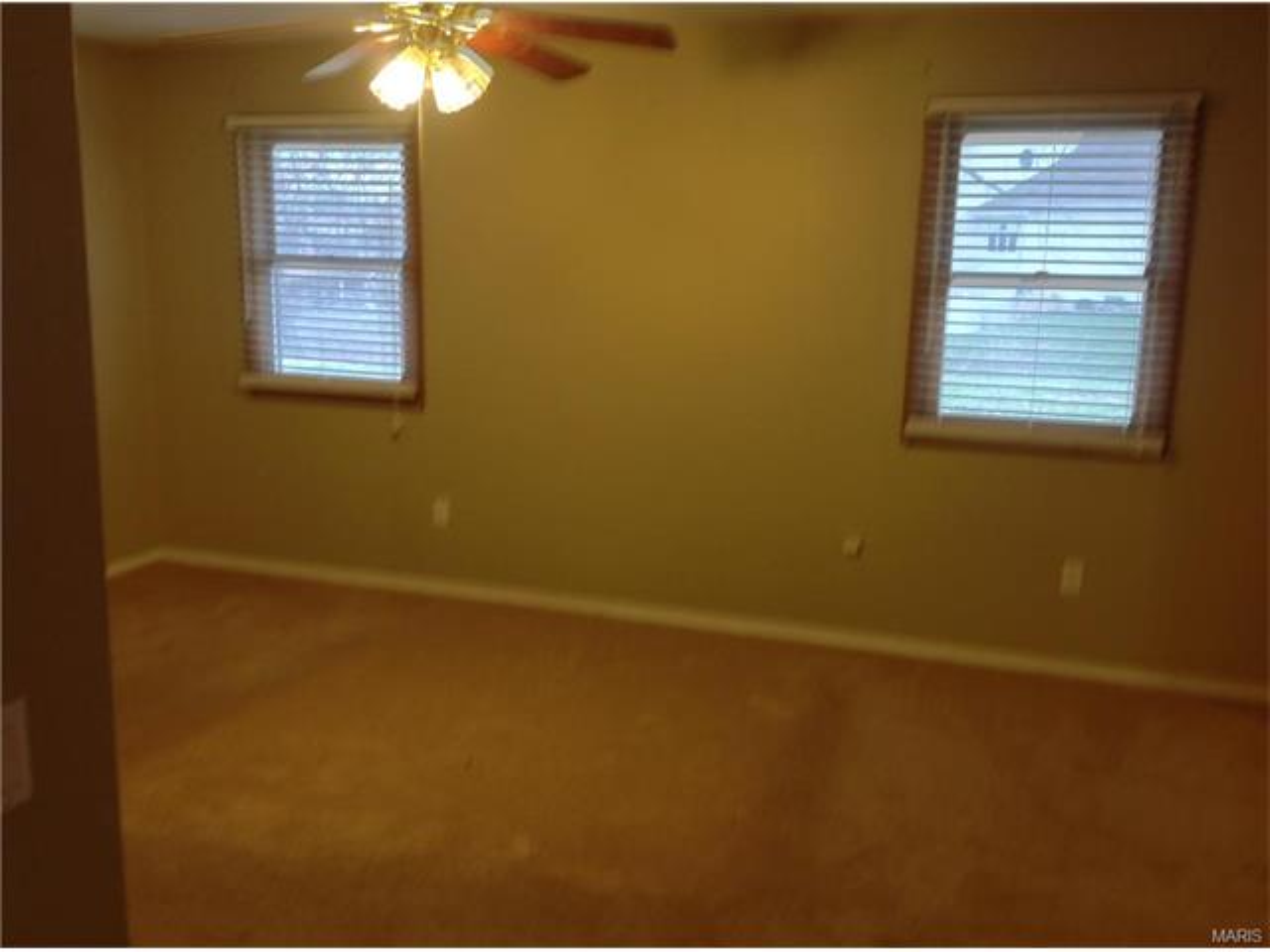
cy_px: 476
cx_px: 635
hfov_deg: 52.6
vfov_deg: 40.7
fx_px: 1284
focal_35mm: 35
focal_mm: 4.28
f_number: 2.4
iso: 80
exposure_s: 1/15
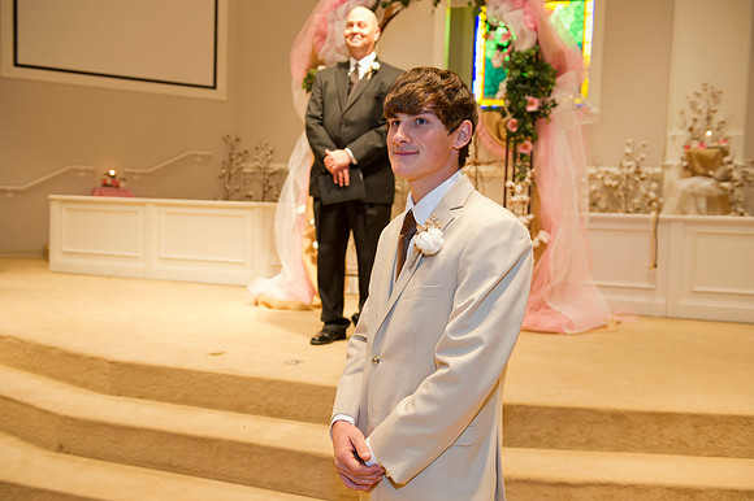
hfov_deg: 54.5
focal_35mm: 35
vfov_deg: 37.8
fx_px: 733
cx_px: 377
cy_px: 250
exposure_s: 1/80
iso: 1250
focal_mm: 35
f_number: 4
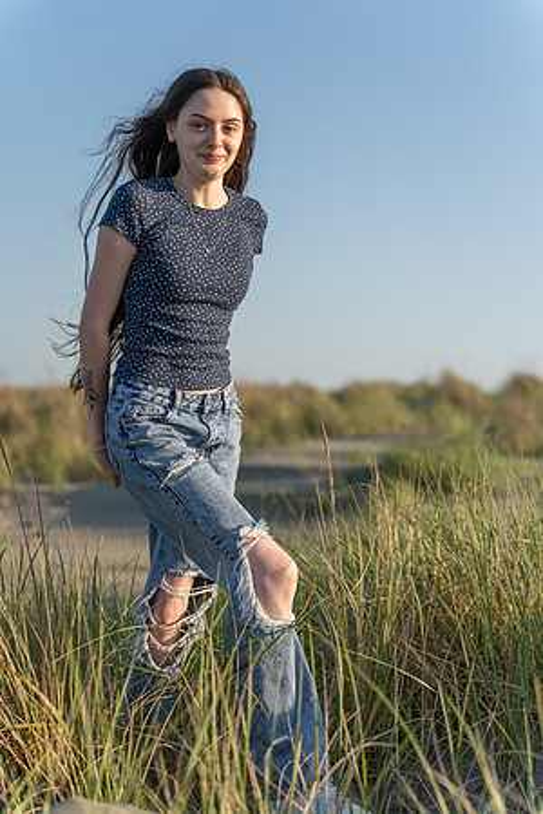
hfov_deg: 23.8
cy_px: 407
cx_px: 272
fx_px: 1290
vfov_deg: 35.1
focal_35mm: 57
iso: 100
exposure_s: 1/2000
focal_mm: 57
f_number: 2.2
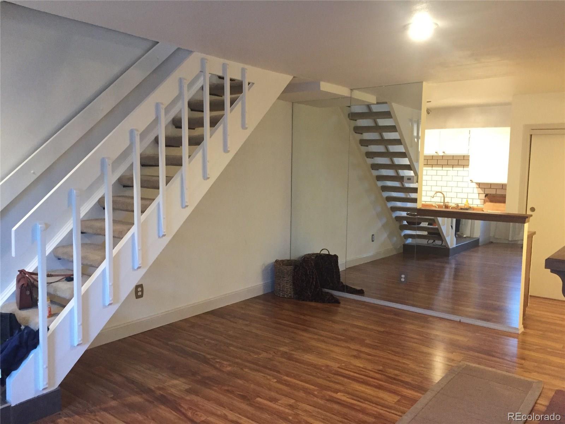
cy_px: 212
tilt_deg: -5.3
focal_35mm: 29
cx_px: 282
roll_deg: -1.6
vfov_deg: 48.2
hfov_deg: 61.7
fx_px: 473
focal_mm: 4.15
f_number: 2.2
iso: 250
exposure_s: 1/30
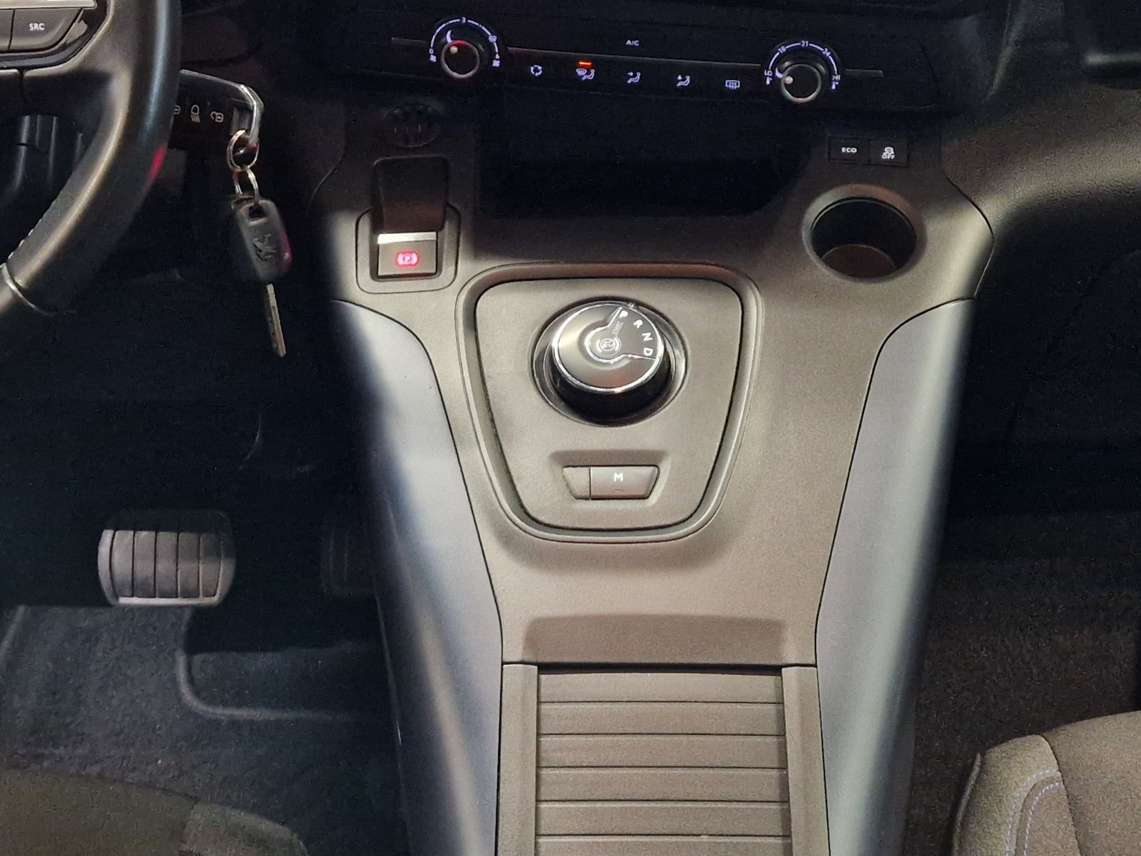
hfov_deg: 33.8
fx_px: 1879
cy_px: 370
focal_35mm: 57
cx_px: 595
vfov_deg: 25.6
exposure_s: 1/100
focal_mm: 5.4
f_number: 1.8
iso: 500
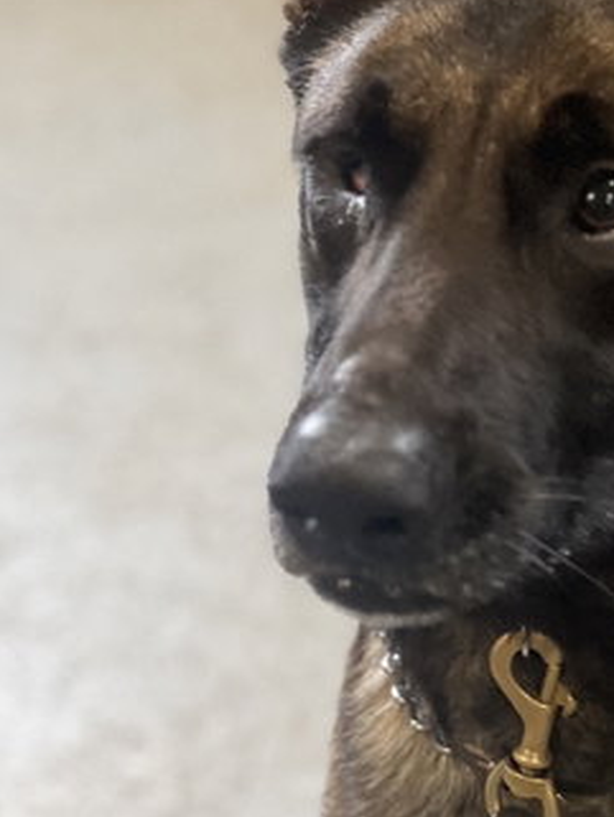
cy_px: 365
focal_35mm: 160
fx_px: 3781
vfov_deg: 12.3
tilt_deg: -32.7
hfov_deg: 9.2
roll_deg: +11.1
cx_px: 591
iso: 320
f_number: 2.8
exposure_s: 1/40
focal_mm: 9
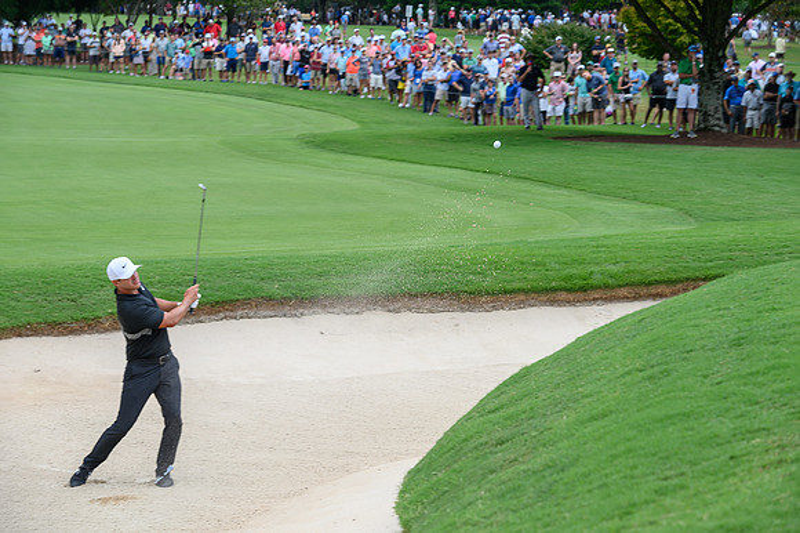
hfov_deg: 17.7
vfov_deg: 11.8
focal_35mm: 116
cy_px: 266
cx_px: 400
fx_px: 2576
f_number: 6.3
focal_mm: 116
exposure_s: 1/250
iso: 200
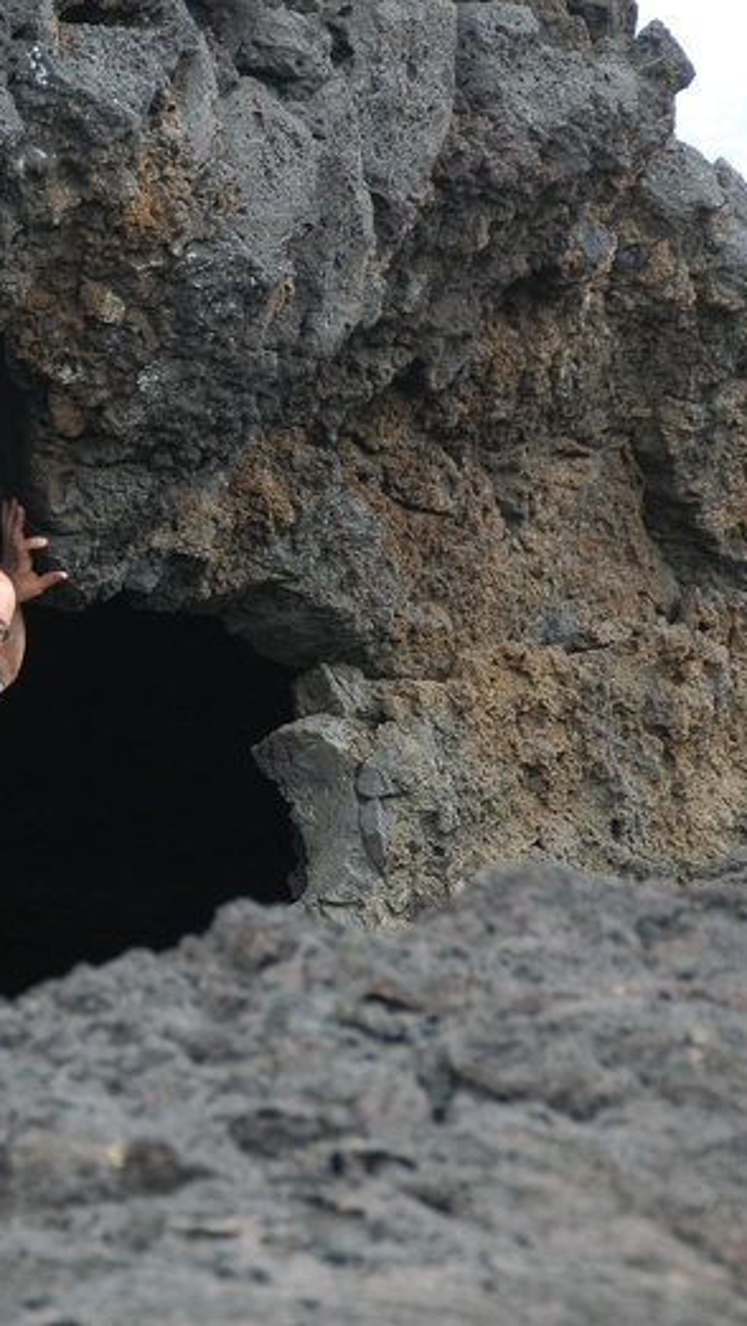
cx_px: -41
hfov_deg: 4.9
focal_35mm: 250
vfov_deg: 8.6
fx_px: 8788
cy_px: 663
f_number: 5.6
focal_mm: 105
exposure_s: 1/160
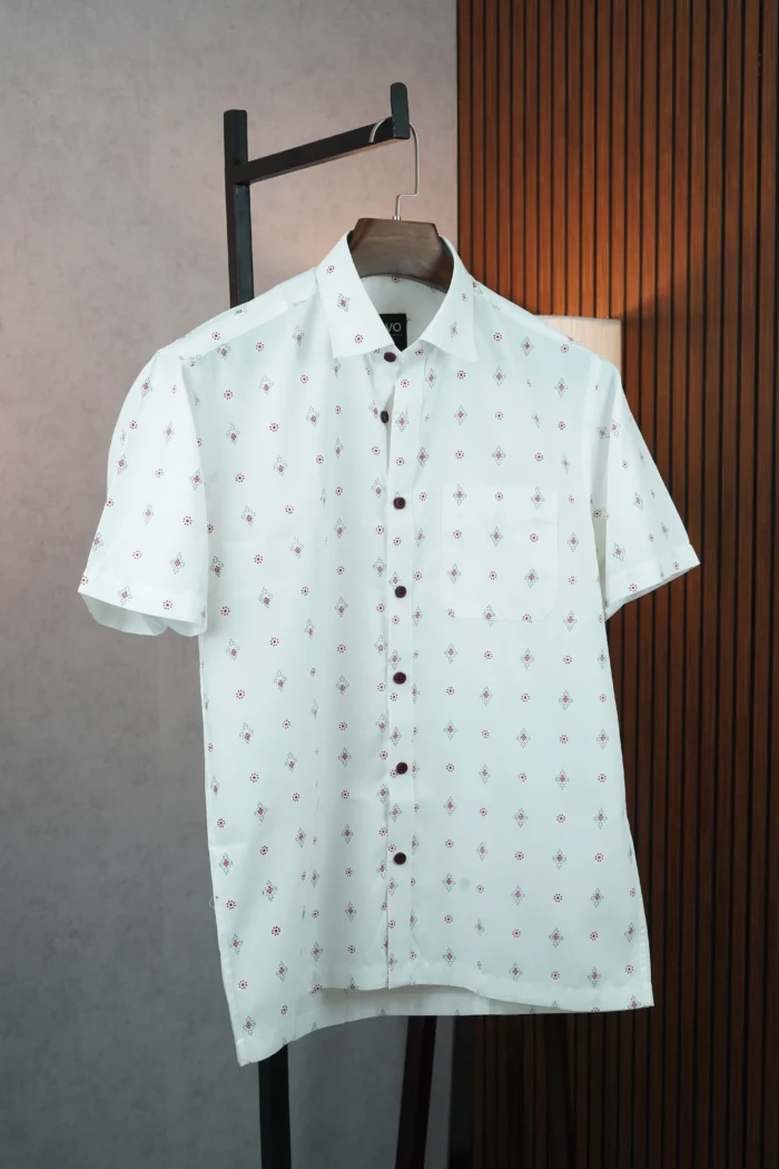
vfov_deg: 39.6
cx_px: 390
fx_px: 1623
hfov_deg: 27.0
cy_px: 584
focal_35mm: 50
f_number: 8
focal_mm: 50
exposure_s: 1/161
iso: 1600
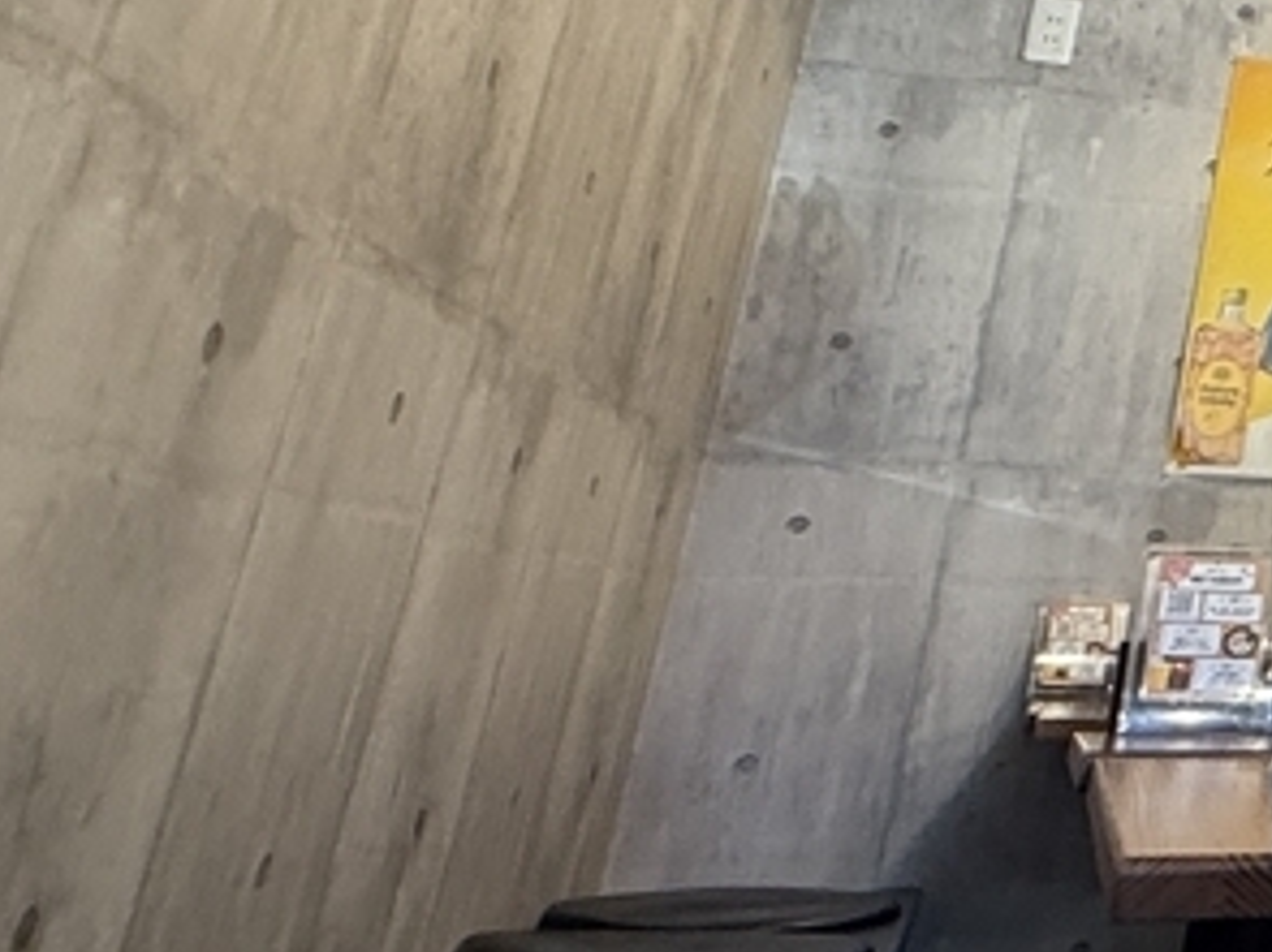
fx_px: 2094
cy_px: -13
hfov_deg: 21.8
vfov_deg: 24.4
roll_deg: -0.6
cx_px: 2268
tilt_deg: +16.9
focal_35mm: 57
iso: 250
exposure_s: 1/60
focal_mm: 2.22
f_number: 2.2
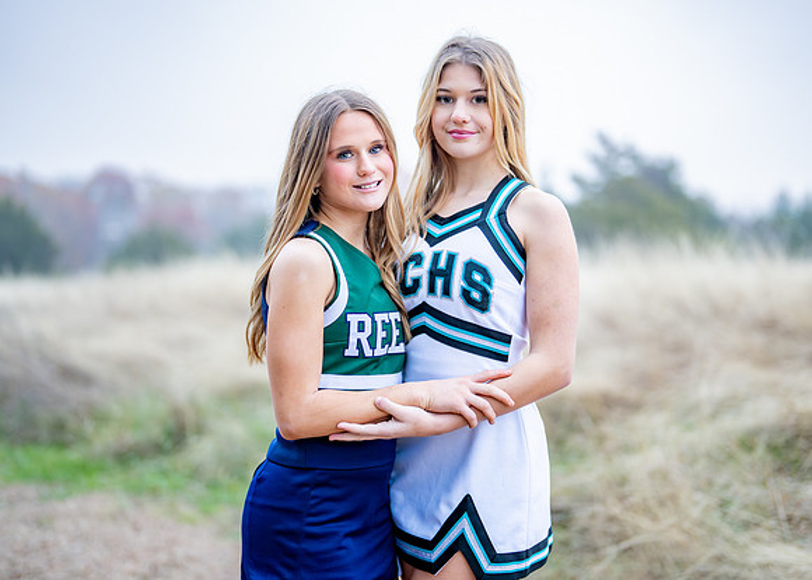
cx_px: 434
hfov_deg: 33.5
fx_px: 1347
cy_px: 277
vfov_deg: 24.3
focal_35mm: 58
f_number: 1.2
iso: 1250
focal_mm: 50
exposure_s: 1/400
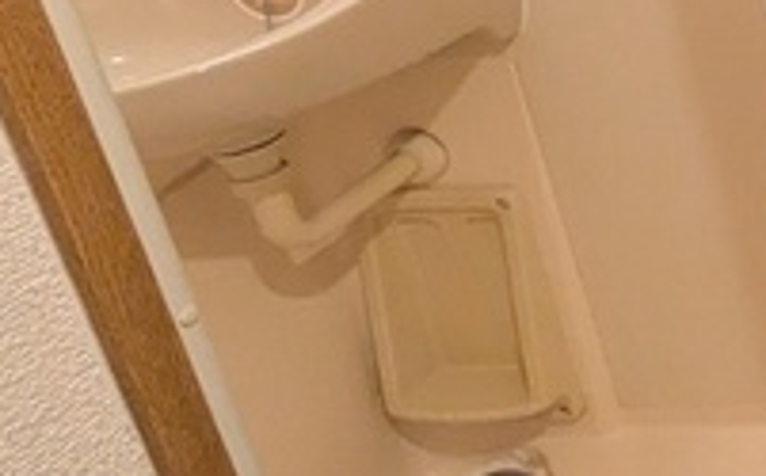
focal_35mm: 71
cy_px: -232
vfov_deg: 16.7
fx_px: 1480
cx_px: 1677
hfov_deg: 17.0
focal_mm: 1.83
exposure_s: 1/40
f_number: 2.2
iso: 447
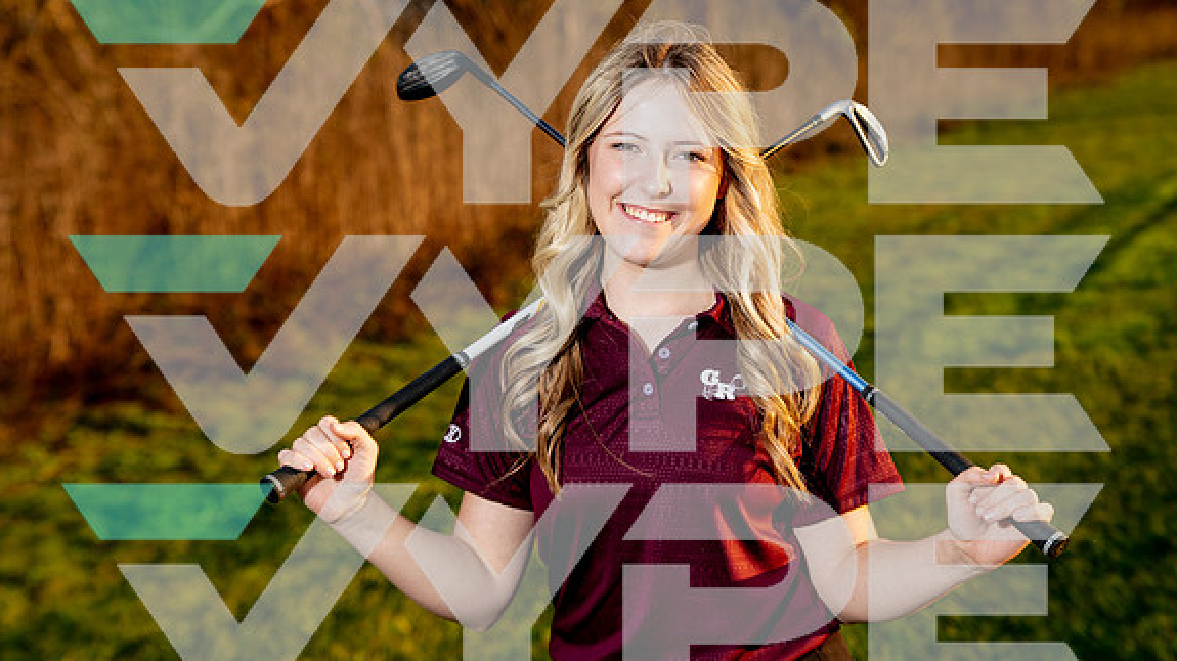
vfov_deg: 16.3
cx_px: 590
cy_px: 345
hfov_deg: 28.6
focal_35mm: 74
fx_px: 2309
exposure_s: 1/250
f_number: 4
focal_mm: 70
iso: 100
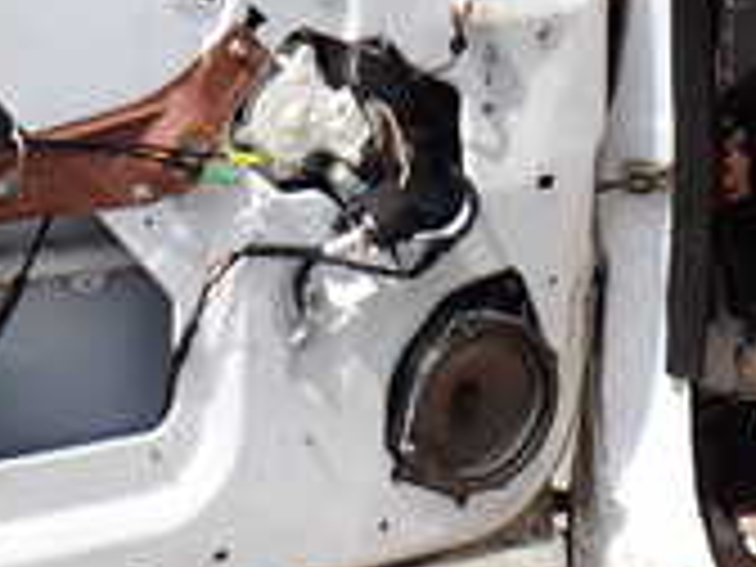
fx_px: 2184
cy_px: -54
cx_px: 0
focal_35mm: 100
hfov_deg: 19.1
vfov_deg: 14.5
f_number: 9
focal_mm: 5.05
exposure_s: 1/160
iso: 100
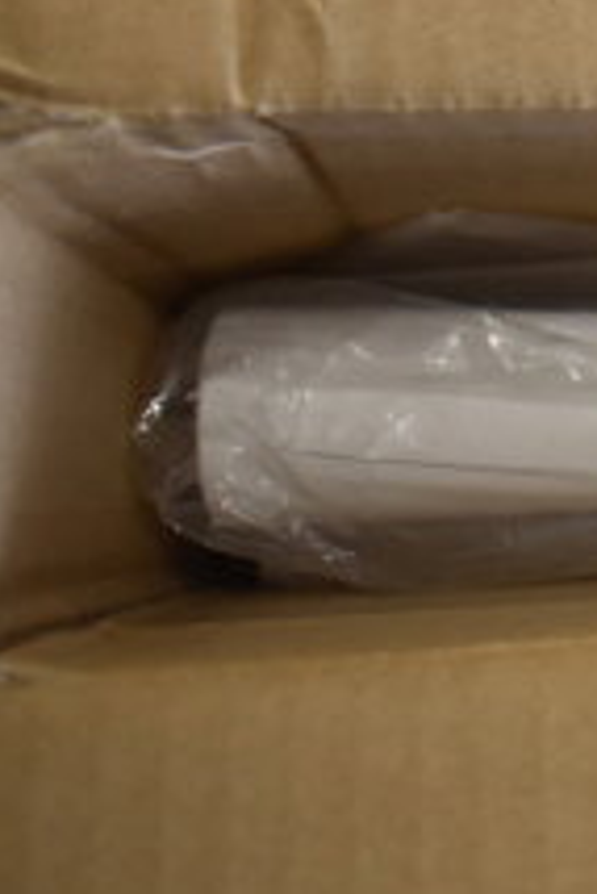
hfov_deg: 12.1
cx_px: 1261
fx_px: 2444
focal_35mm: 98
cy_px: 194
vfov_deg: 20.5
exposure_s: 1/40
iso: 450
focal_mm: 23
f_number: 3.8
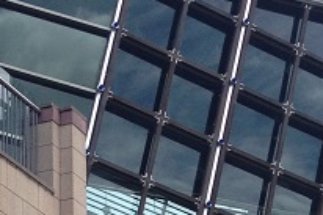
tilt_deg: +12.7
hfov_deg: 11.6
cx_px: 260
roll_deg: +2.8
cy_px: 508
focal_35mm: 177
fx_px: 1587
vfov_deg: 7.3
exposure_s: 1/1042
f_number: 2.4
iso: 50
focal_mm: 4.28
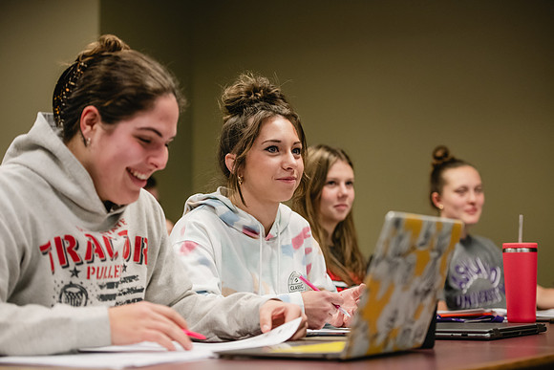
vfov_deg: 17.1
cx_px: 277
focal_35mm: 80
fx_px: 1231
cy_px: 185
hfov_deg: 25.4
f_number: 3.2
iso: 1600
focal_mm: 80
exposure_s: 1/200
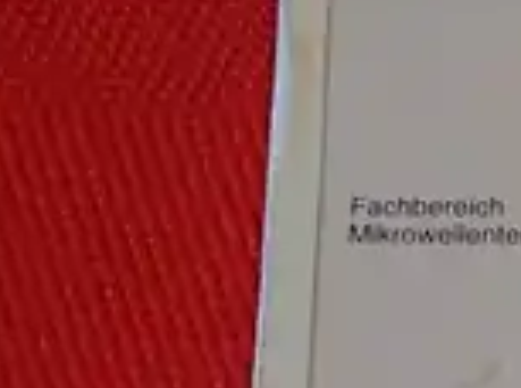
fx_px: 3439
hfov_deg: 8.3
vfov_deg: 6.1
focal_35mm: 229
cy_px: 1058
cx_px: 1001
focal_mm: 4.28
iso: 64
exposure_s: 1/24
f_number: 2.4
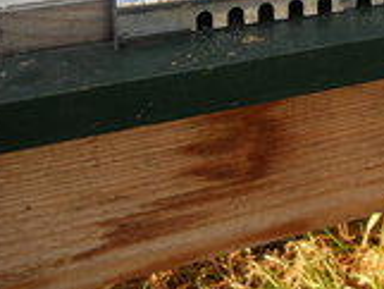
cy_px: -8
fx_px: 988
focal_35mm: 89
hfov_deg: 21.1
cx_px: 398
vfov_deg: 16.2
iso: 80
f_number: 3.1
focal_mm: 6.72
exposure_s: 1/100
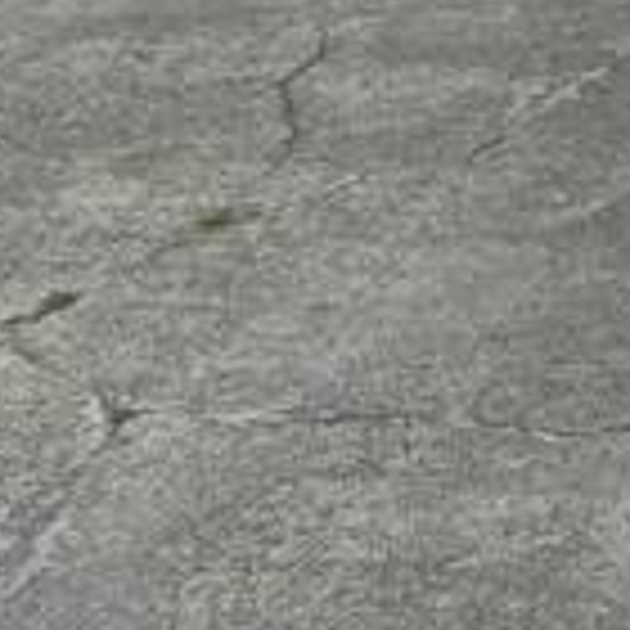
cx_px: 1300
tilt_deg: -13.1
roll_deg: -1.1
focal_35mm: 105
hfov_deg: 13.8
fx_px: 2162
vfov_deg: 15.9
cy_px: -148
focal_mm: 5.96
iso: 32
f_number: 1.6
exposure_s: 1/121
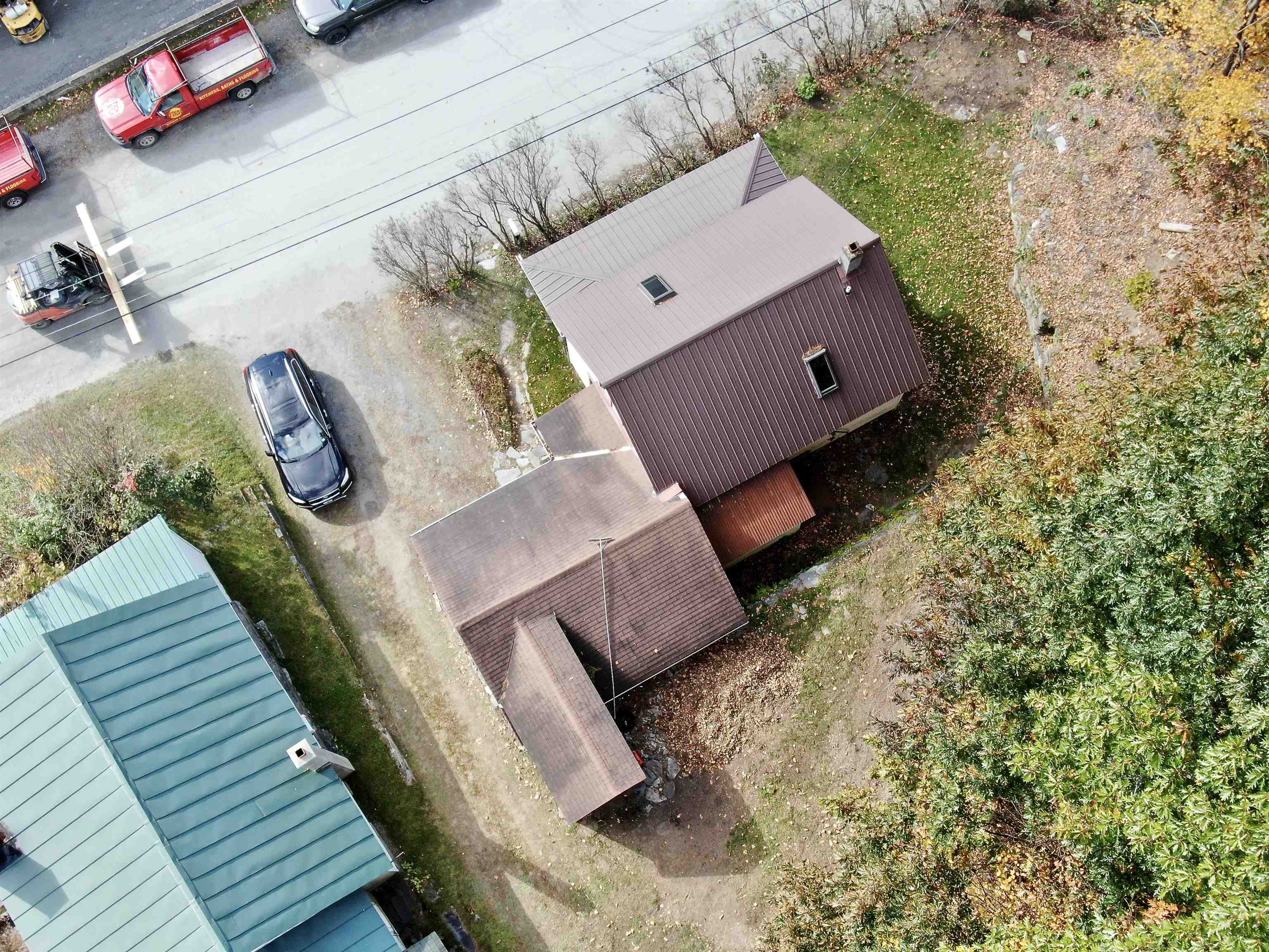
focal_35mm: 43
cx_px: 634
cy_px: 476
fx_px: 1576
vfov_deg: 33.6
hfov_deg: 43.9
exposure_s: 1/200
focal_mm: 7.39
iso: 100
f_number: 3.6
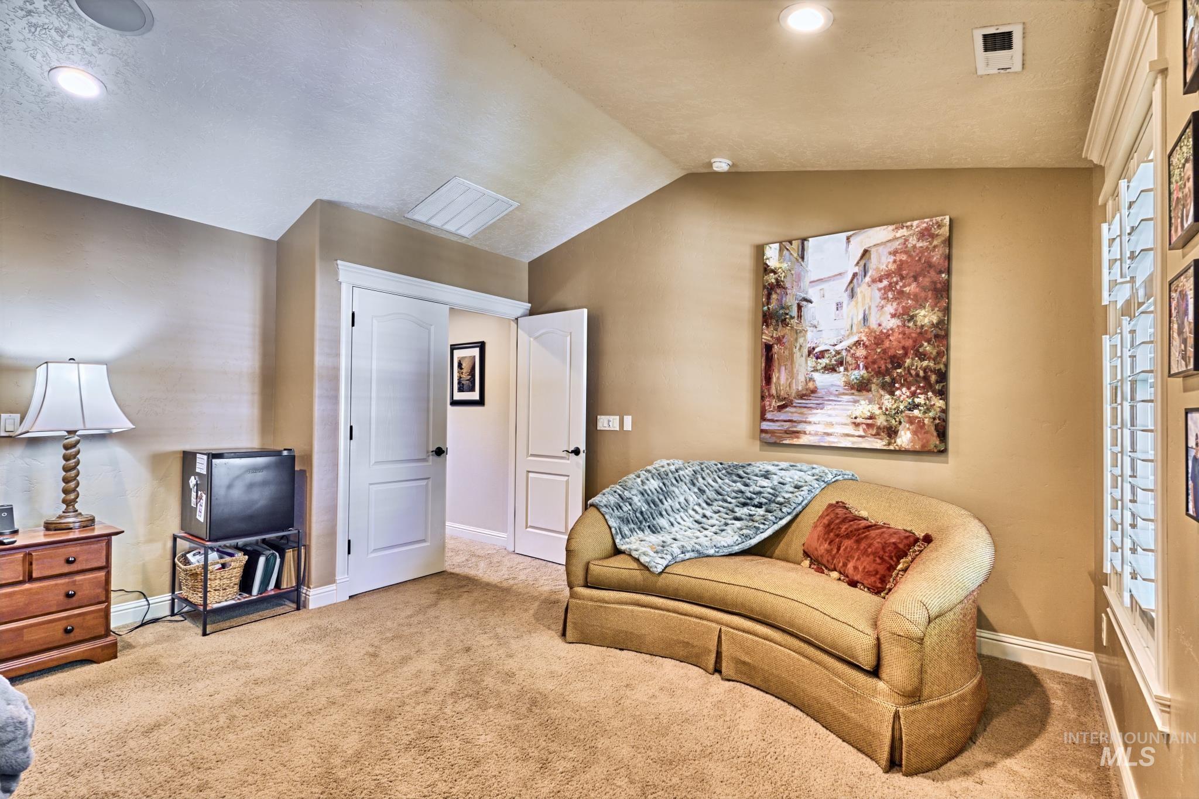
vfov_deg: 73.7
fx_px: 533
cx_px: 600
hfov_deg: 96.7
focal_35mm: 16
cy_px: 400
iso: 200
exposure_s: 1/8
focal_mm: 16
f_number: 8
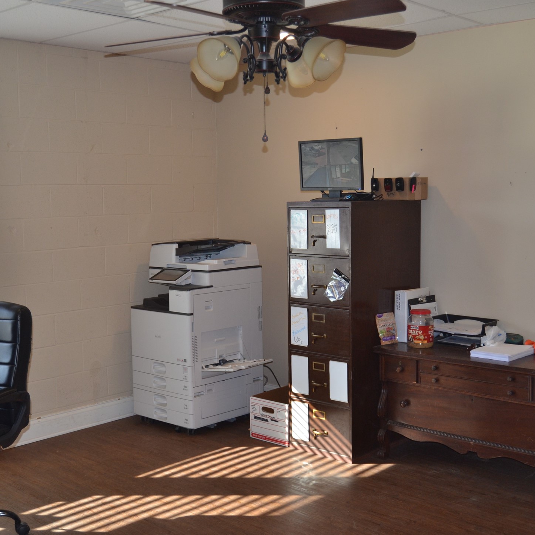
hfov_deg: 36.8
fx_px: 804
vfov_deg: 36.8
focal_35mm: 46
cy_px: 267
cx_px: 242
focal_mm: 24
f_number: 4
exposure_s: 1/125
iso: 320
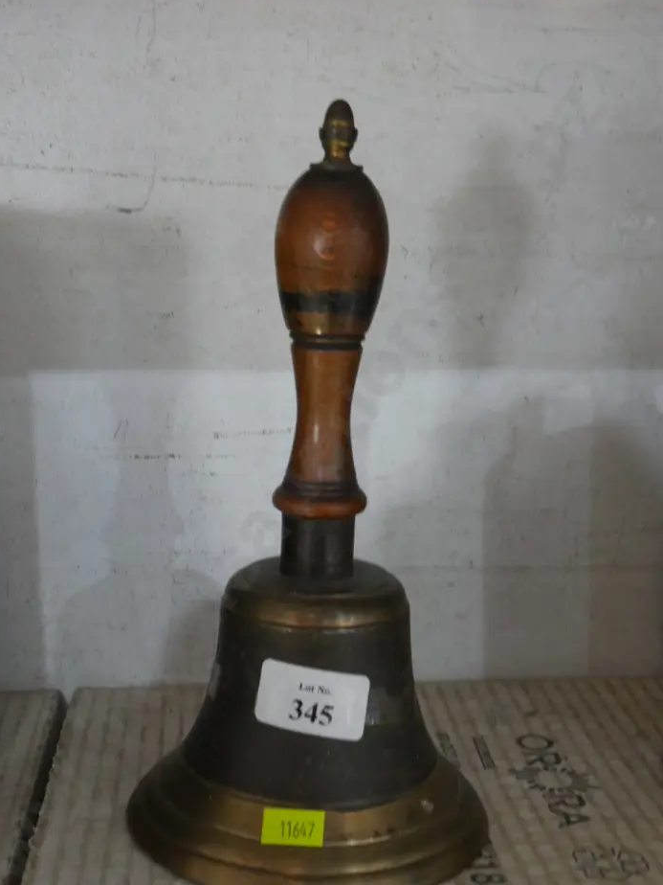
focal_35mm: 51
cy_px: 487
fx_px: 1302
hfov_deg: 28.5
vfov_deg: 37.5
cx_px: 297
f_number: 5.1
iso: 3200
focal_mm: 23
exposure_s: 1/50
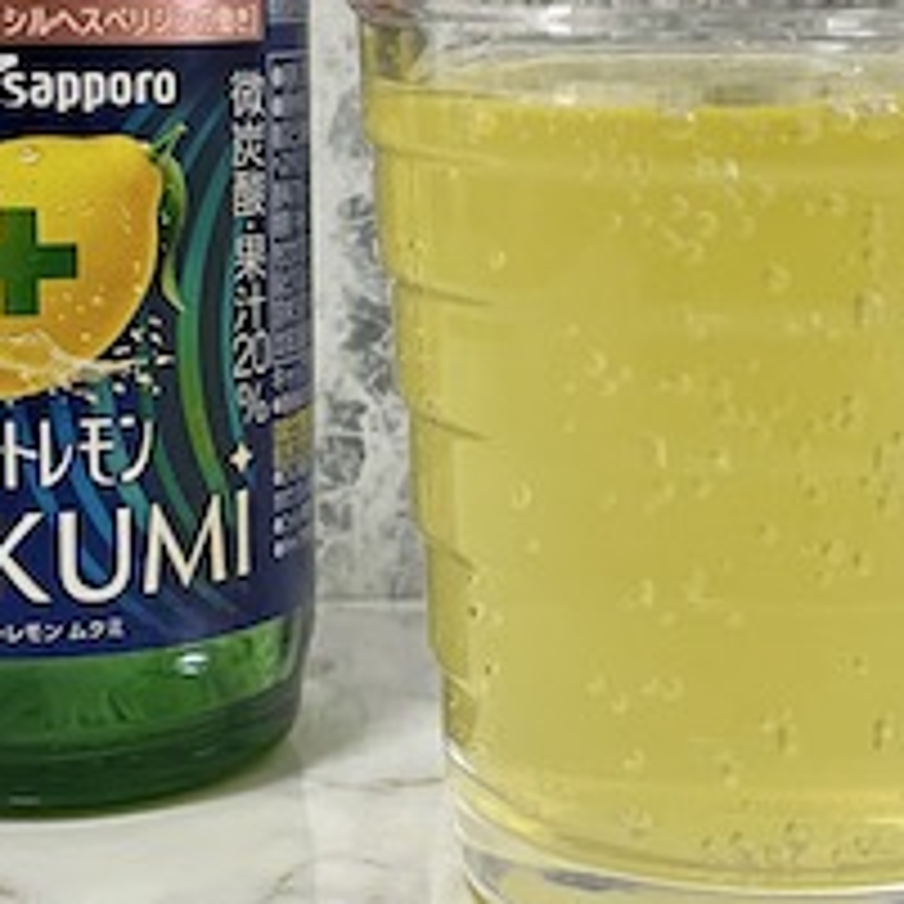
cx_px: 544
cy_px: 216
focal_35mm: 73
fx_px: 2157
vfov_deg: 23.4
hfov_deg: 23.6
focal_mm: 4.2
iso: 125
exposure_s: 1/60
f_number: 1.6
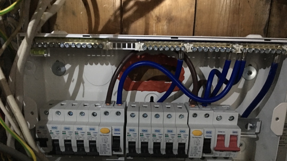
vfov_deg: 36.3
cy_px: 106
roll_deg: +0.0
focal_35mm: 32
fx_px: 243
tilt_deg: -16.2
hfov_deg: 61.0
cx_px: 142
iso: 200
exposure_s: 1/4
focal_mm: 4.15
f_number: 2.2
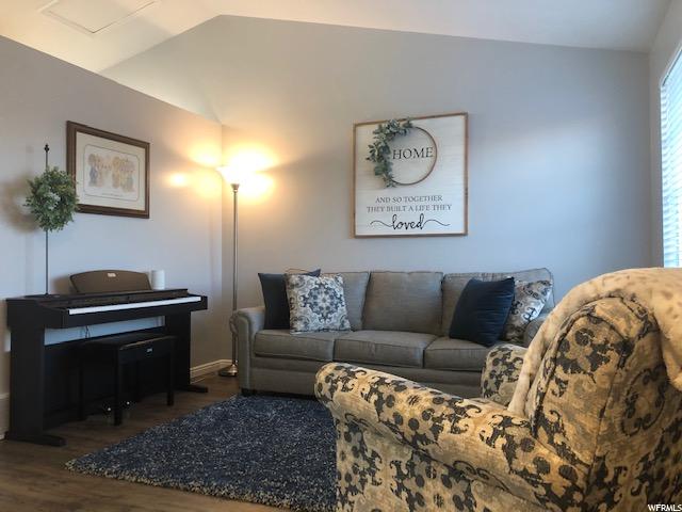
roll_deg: -0.1
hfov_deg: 63.4
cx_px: 341
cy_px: 256
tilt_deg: +0.3
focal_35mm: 28
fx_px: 552
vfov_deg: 49.7
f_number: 1.8
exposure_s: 1/15
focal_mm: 3.99
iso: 50
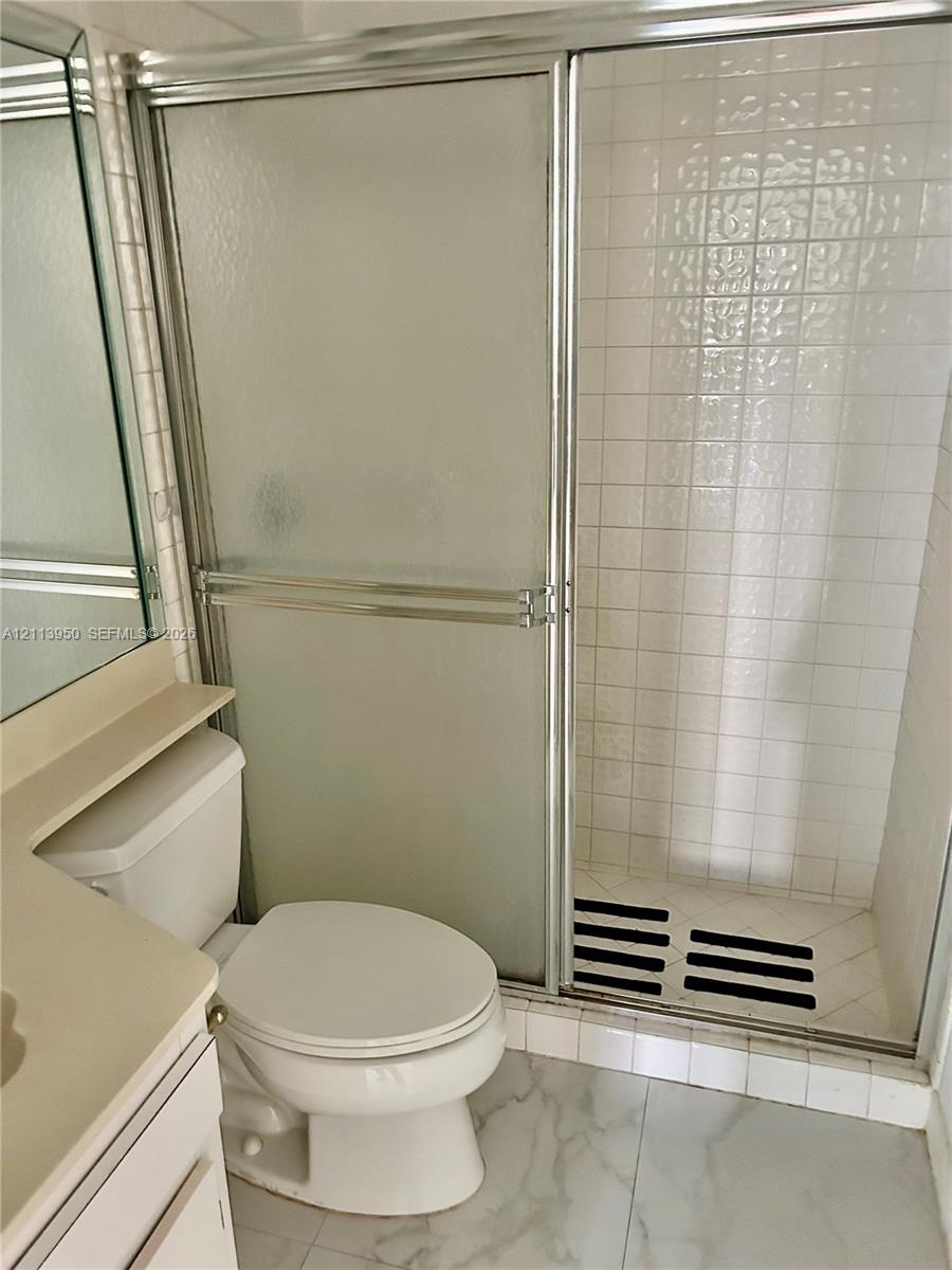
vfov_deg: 67.3
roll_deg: -0.3
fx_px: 953
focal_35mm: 26
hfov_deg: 53.1
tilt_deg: -18.5
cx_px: 476
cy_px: 635
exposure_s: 1/35
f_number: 1.5
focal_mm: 5.7
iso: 640
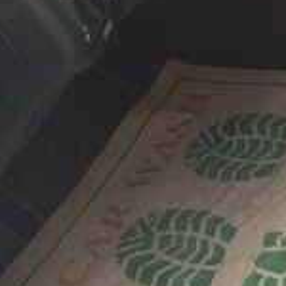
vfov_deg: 14.6
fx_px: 1056
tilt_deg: -36.9
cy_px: -104
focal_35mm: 113
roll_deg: +2.3
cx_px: 597
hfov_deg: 13.1
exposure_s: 1/100
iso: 40
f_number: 2.2
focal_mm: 4.15
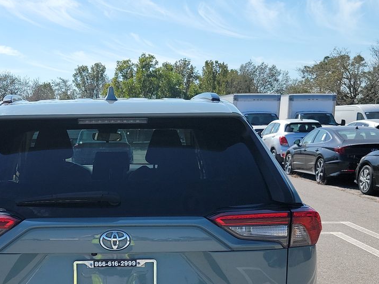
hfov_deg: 34.7
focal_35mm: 54
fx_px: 591
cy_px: 256
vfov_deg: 26.1
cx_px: 92
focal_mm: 6.7
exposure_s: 1/944
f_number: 1.8
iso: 50
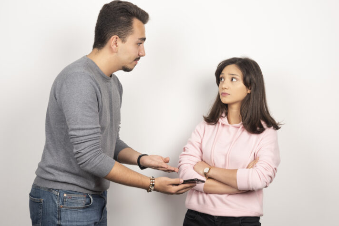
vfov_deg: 20.3
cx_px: 167
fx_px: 631
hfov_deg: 30.1
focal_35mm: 67
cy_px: 106
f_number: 8
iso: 200
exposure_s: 1/100
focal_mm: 62
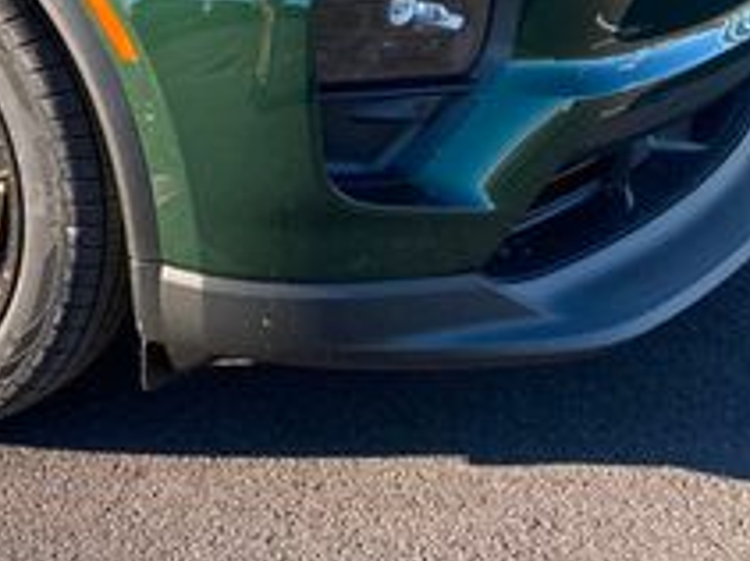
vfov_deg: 16.4
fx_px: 1841
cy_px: -178
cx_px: -185
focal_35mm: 85
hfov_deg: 21.2
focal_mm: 3.99
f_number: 1.8
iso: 20
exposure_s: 1/421
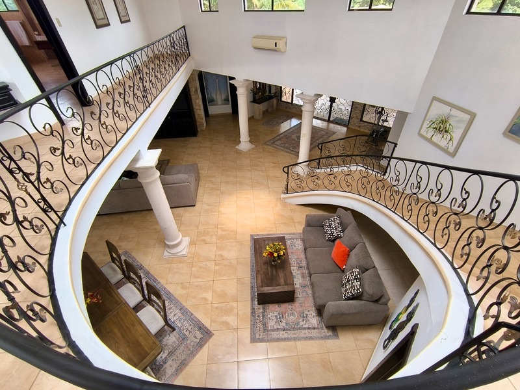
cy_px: 195
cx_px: 260
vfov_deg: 78.1
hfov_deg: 94.5
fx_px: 240
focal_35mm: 16
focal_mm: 1.65
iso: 64
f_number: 2.2
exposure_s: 1/100
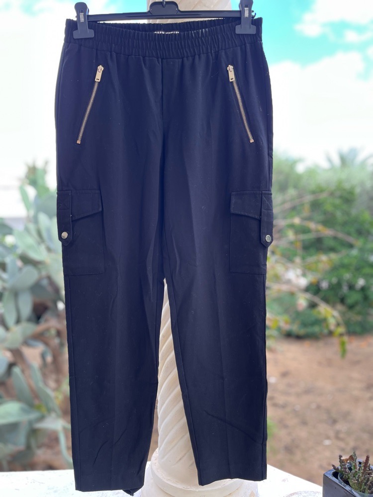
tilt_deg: -3.2
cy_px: 248
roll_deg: +0.9
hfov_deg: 53.1
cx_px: 186
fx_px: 374
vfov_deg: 67.3
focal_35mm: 26
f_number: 1.6
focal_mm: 5.1
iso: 32
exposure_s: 1/144
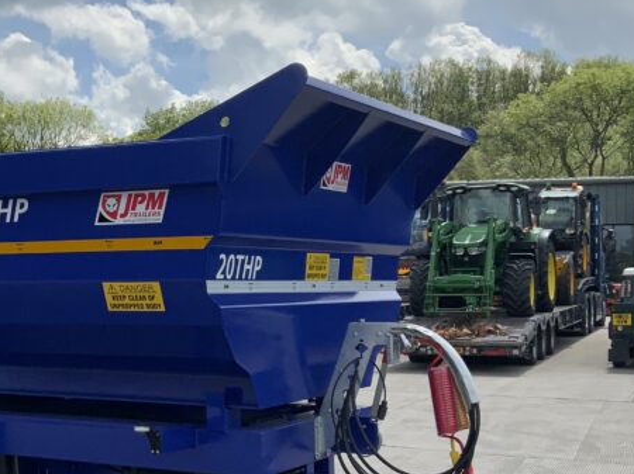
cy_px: 295
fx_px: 1208
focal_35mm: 66
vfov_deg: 22.2
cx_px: 87
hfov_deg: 28.5
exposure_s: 1/3322
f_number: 1.8
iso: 20
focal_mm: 3
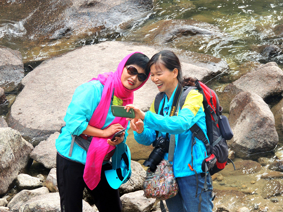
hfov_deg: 9.9
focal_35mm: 200
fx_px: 1635
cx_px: 142
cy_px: 106
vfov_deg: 7.4
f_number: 4.6
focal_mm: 35.6
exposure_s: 1/125
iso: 125
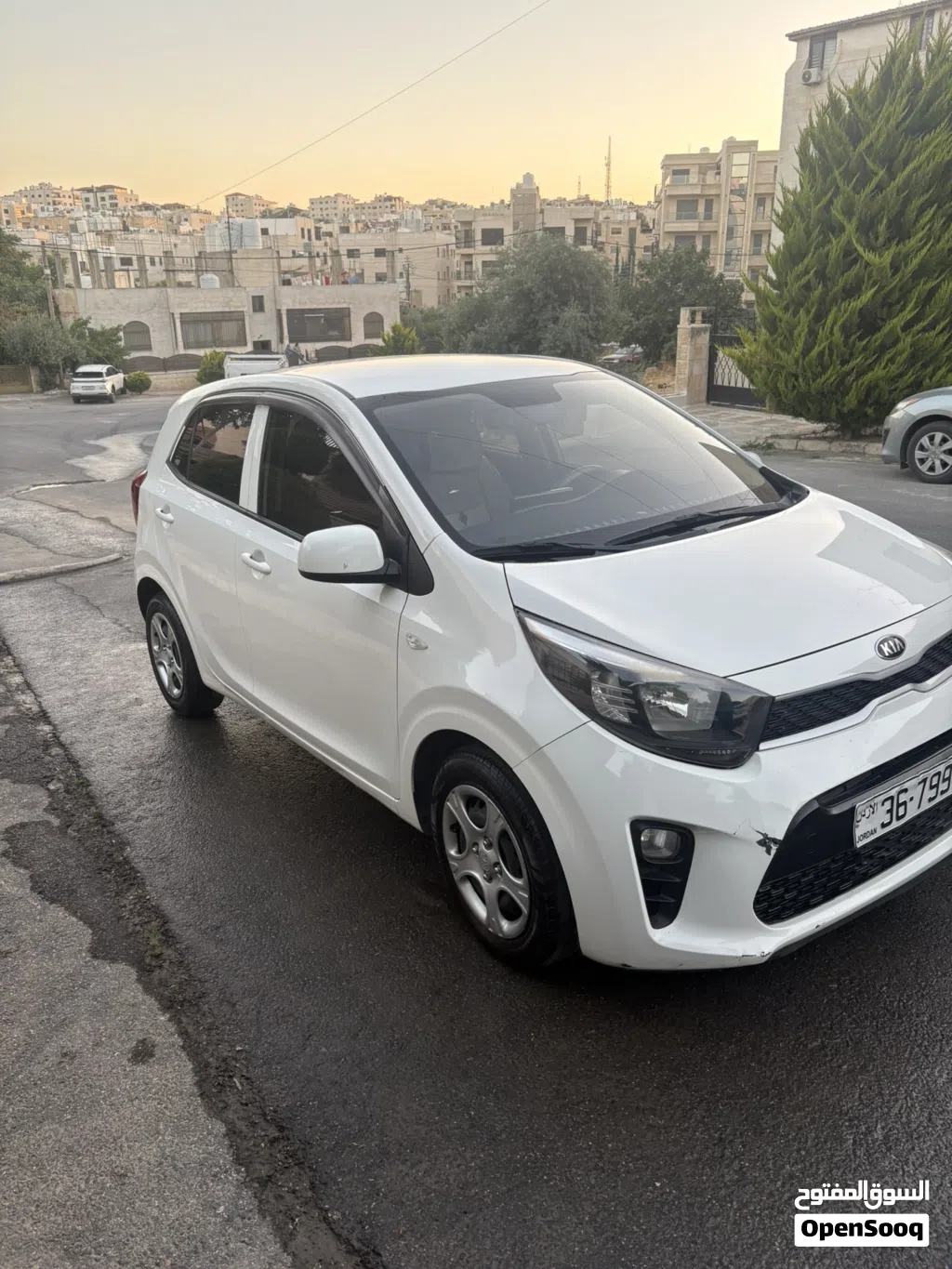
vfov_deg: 67.3
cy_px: 634
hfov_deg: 53.1
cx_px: 476
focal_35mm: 26
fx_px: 953
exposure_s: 1/122
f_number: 1.6
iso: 80
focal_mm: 5.96
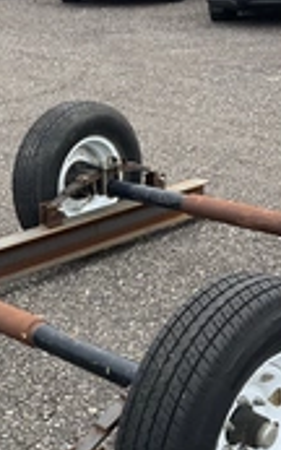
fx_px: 871
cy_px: 325
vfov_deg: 28.6
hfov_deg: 18.2
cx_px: 70
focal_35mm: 71
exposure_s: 1/642
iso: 25
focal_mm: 3
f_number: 1.8
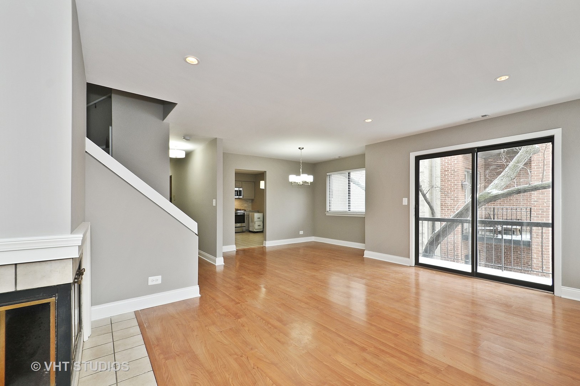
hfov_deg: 100.5
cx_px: 290
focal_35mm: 15
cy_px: 193
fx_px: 241
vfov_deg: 77.2
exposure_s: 1/25
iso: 250
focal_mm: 10
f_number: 7.1
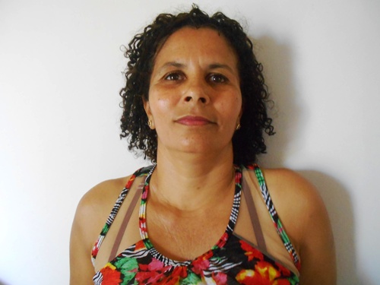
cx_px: 190
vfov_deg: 53.1
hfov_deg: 67.3
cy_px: 142
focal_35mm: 26
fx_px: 285
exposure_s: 1/15
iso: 800
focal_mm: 4.6
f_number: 3.2
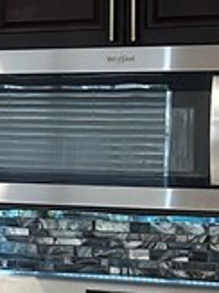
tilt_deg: +1.6
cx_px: -447
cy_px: 135
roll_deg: -1.6
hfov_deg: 8.3
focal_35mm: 151
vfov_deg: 13.1
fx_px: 1275
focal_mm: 6.86
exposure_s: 1/60
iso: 250
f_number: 1.78
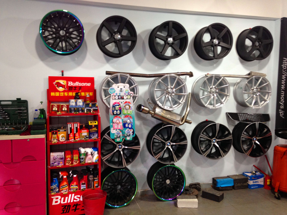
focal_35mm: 33
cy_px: 108
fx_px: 274
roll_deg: +1.1
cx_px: 144
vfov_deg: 42.9
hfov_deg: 55.4
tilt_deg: -4.8
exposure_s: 1/20
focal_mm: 4.12
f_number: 2.4
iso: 100
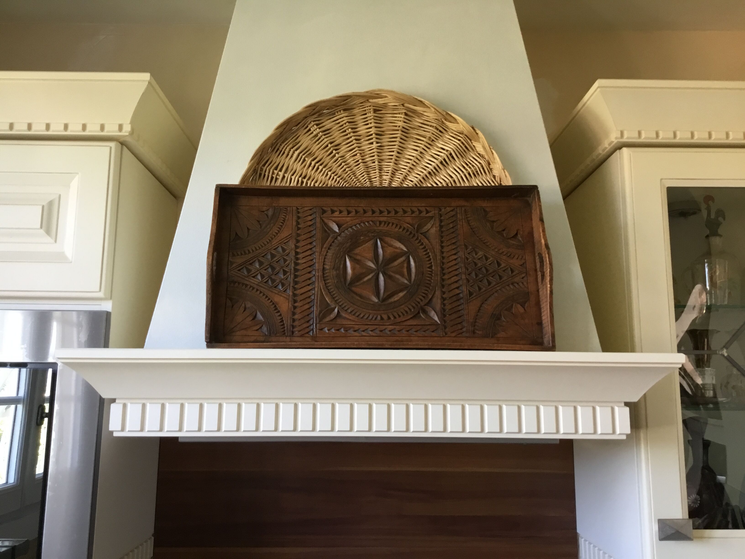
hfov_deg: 58.4
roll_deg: +0.5
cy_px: 280
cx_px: 372
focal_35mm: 31
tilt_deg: +9.4
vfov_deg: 45.4
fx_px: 667
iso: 100
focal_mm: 3.3
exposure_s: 1/33
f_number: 2.4
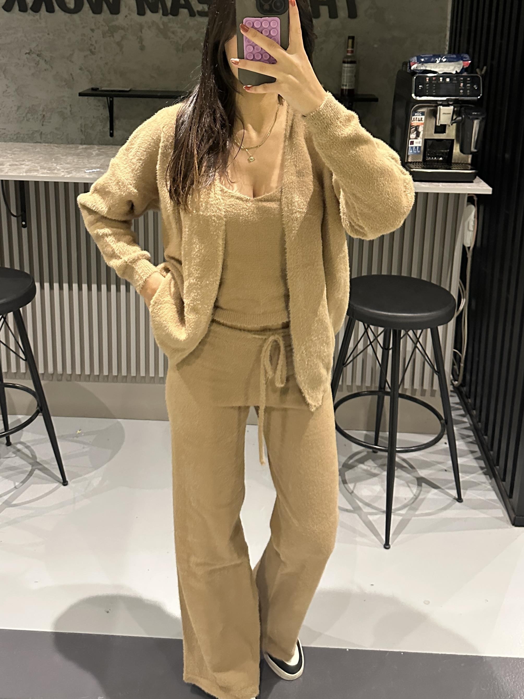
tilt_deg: -15.0
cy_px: 350
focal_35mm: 24
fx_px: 484
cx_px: 262
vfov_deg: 71.6
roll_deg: -3.3
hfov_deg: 56.8
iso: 800
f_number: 1.78
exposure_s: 1/50
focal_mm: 6.86
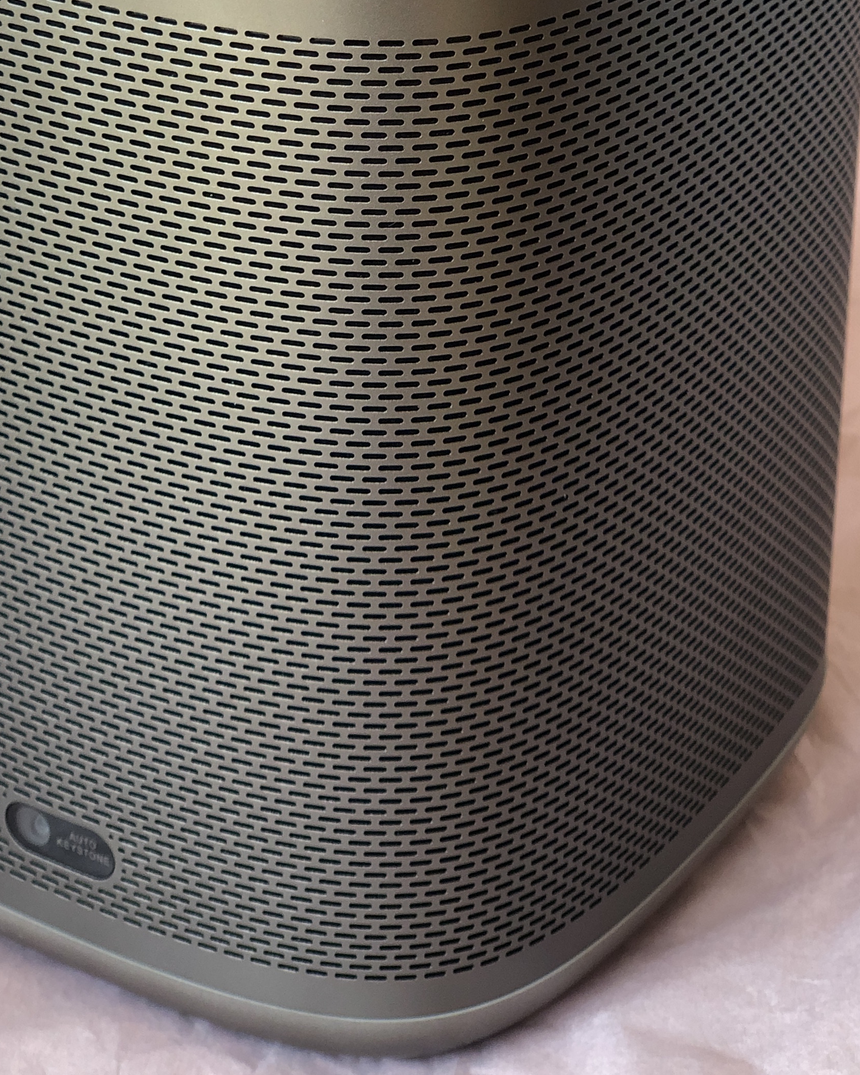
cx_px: 328
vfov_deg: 19.3
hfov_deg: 15.7
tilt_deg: -23.9
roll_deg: +0.7
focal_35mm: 98
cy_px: 202
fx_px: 3117
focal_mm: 6
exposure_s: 1/60
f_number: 2.4
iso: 40
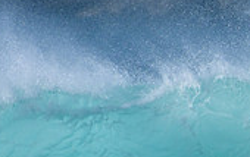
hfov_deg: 0.6
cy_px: 228
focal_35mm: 3469
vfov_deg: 0.4
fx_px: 23682
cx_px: 322
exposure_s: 1/2000
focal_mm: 1000
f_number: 11
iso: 800
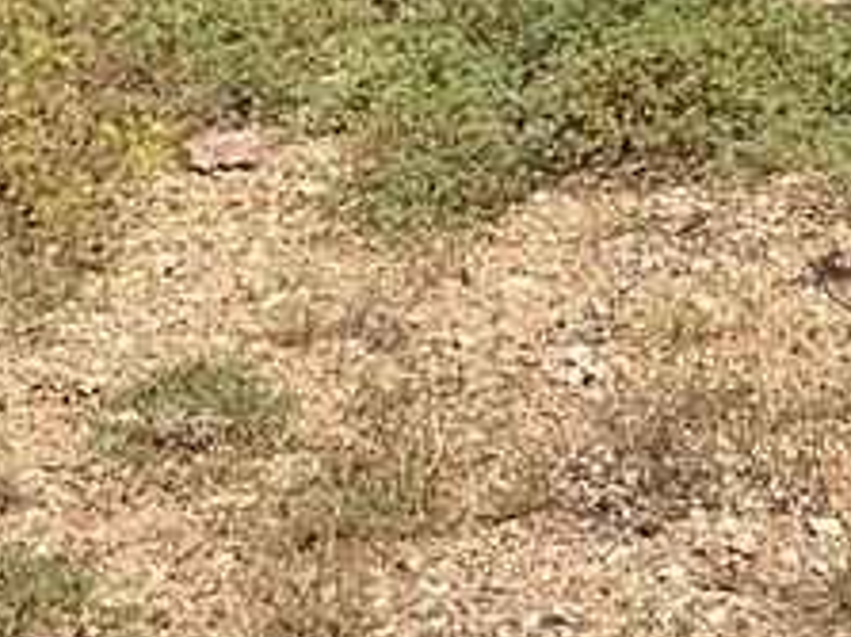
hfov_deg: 14.6
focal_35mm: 133
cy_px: -587
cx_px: 889
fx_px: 3268
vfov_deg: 10.4
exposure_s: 1/1412
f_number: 1.8
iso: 25
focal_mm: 3
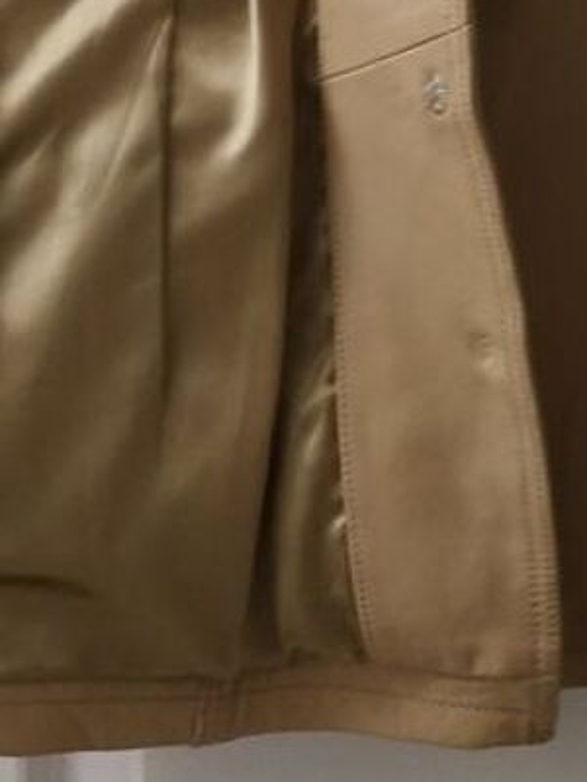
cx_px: 603
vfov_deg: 21.9
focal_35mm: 80
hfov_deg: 17.9
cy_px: -241
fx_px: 1809
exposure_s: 1/25
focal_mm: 3.94
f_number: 1.9
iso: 400
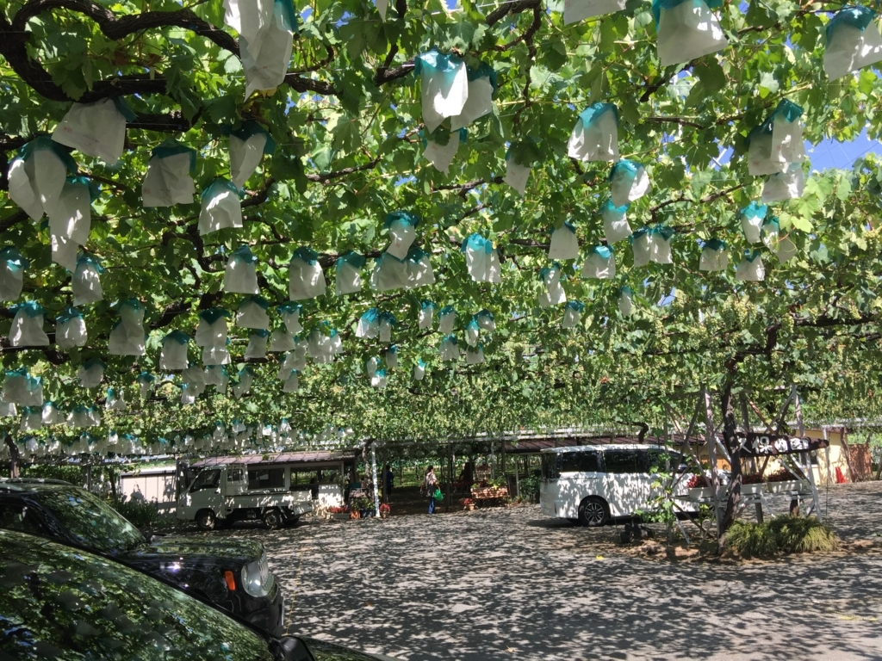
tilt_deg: +8.3
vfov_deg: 48.2
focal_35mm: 29
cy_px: 330
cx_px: 441
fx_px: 739
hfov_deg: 61.7
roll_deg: +1.5
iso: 32
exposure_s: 1/824
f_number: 2.2
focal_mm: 4.15
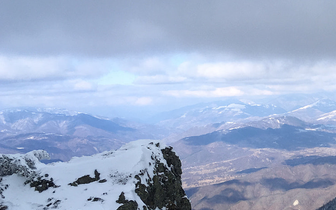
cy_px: 142
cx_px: 334
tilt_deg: -4.8
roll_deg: +3.4
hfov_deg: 29.1
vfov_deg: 19.7
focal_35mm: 66
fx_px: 605
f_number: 2.2
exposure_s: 1/1282
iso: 25
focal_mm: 4.15
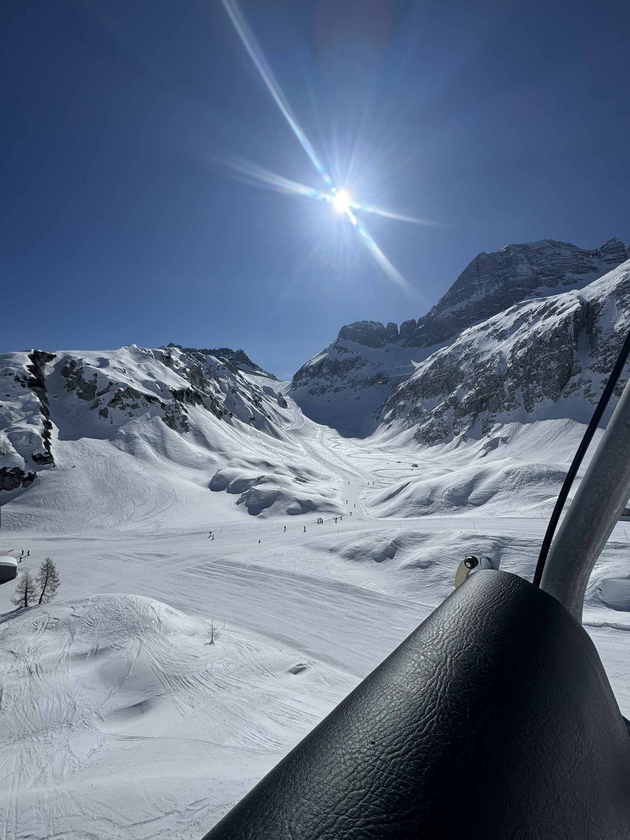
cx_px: 315
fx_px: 340
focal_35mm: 14
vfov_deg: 102.1
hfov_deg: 85.7
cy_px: 420
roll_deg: +0.2
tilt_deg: +6.4
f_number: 2.2
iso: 32
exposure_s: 1/7299
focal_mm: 2.22
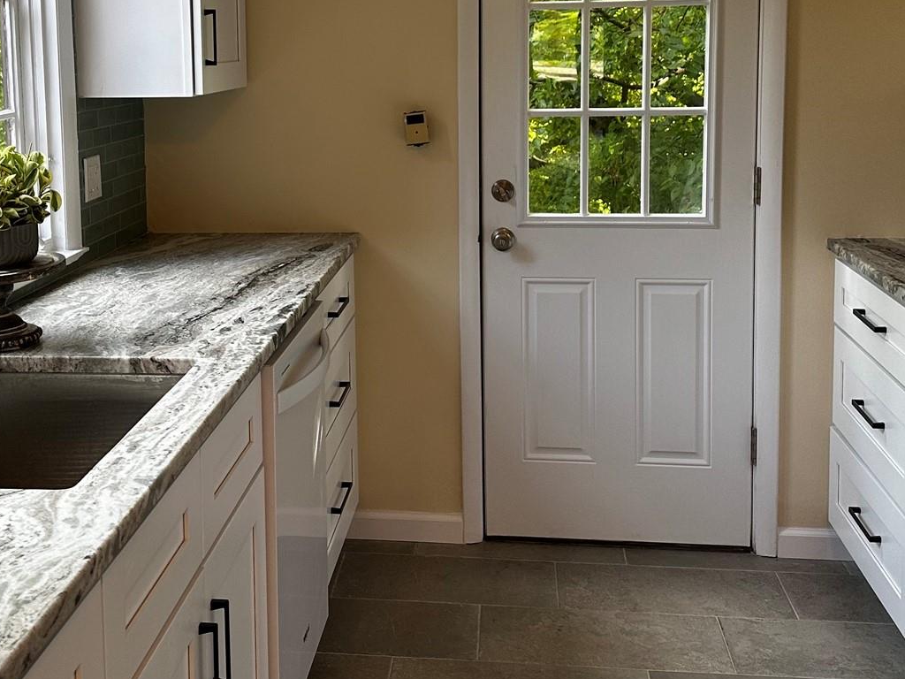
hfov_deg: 39.4
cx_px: 340
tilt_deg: -6.9
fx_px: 1255
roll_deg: -0.3
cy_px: 168
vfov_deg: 29.8
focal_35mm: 48
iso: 125
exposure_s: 1/120
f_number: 1.78
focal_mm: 6.86
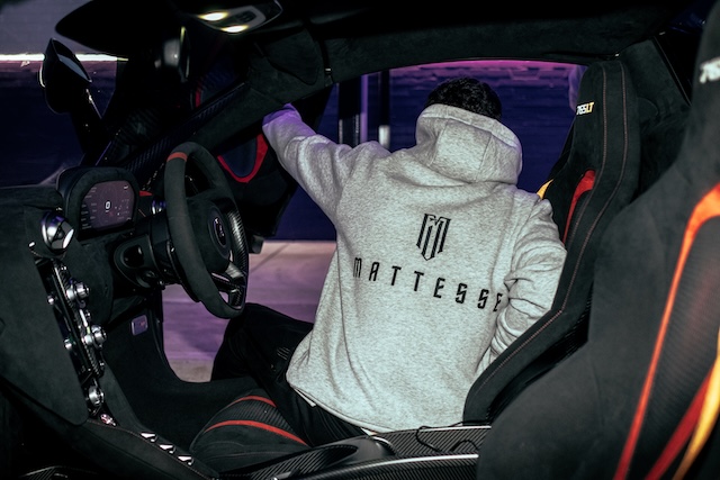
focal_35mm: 35
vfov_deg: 37.9
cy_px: 240
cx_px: 360
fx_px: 700
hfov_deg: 54.4
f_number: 2
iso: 2500
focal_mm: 23
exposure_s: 1/250
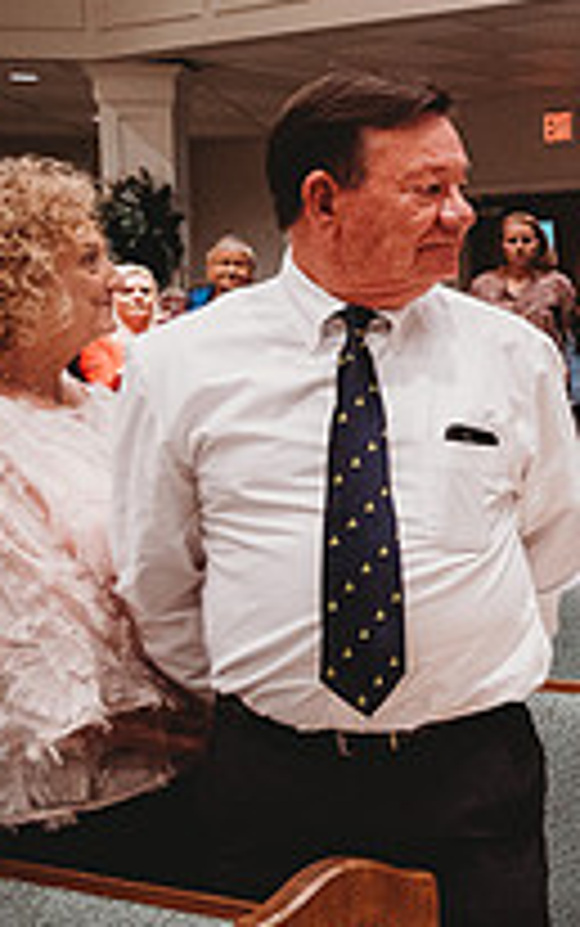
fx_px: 1743
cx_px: 1272
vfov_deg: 29.7
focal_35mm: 69
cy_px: 412
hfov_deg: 14.5
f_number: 4
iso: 2000
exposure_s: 1/125
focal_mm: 24
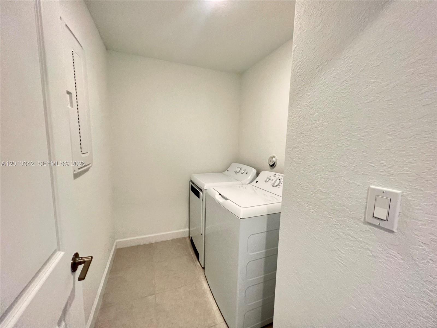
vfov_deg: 89.9
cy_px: 164
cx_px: 218
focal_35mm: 13
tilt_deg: -6.5
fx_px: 164
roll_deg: -1.4
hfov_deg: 106.2
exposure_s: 1/60
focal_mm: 1.57
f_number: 1.8
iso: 200
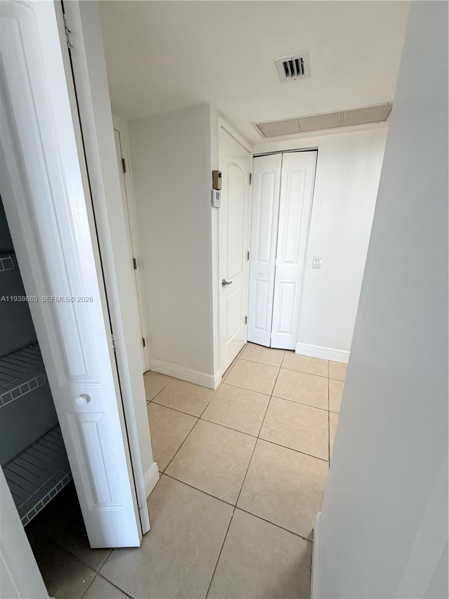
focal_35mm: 14
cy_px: 300
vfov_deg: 102.1
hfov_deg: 85.7
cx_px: 224
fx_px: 242
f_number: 2.2
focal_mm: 2.22
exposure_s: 1/120
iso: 160
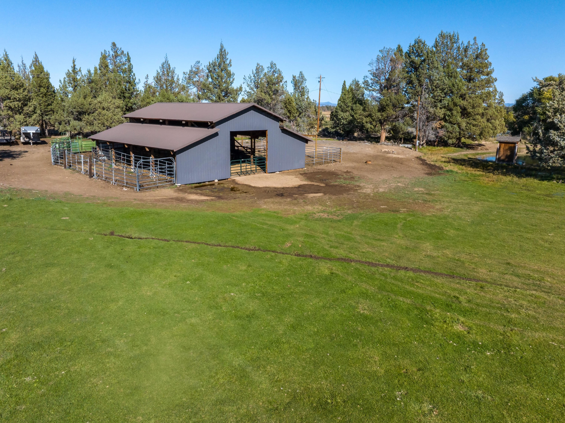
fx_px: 391
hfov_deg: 71.6
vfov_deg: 56.8
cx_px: 282
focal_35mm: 24
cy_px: 212
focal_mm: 12.29
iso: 400
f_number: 10
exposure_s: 1/120
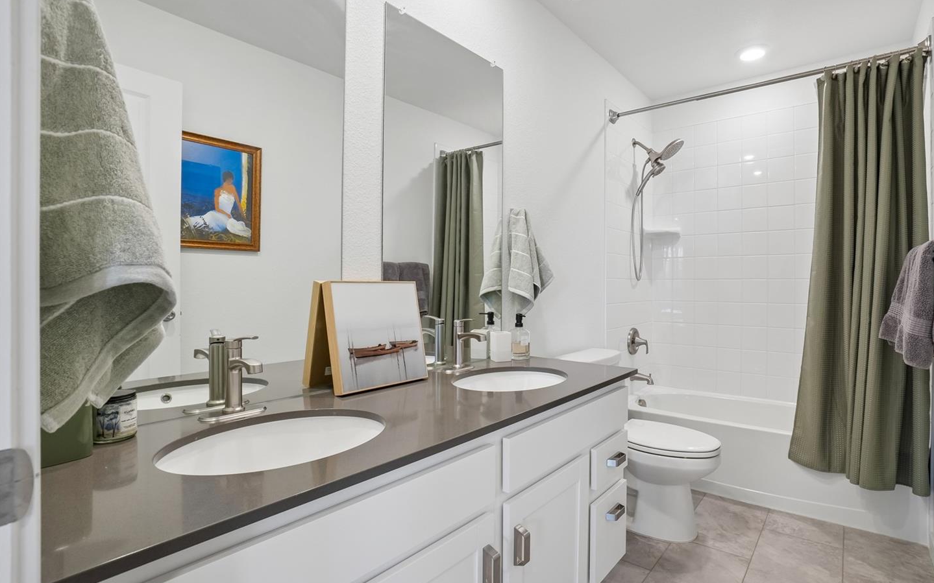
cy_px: 290
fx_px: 433
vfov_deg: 68.0
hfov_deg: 94.0
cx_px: 516
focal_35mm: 17
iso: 400
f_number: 8
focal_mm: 10
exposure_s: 1/25
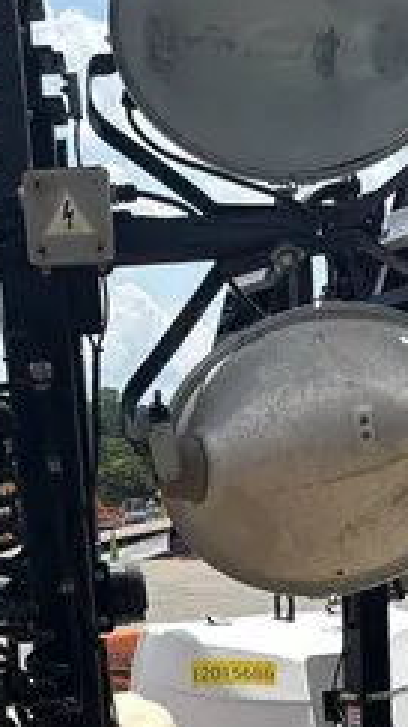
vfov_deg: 22.9
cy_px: 886
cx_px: 250
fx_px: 1637
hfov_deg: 14.2
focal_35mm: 85
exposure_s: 1/4950
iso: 50
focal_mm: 5.96
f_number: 1.6
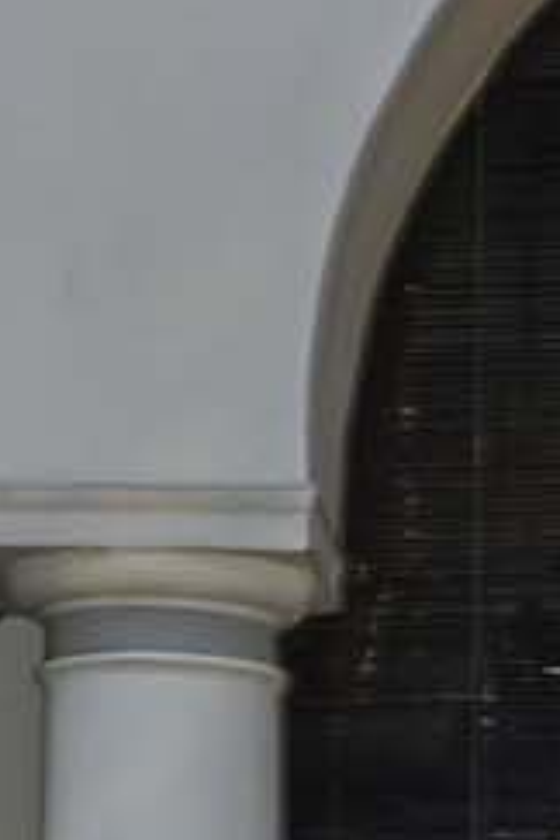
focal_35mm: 237
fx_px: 5530
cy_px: 2043
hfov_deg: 5.7
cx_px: 1096
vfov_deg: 8.0
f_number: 4
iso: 400
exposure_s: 1/60
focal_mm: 40
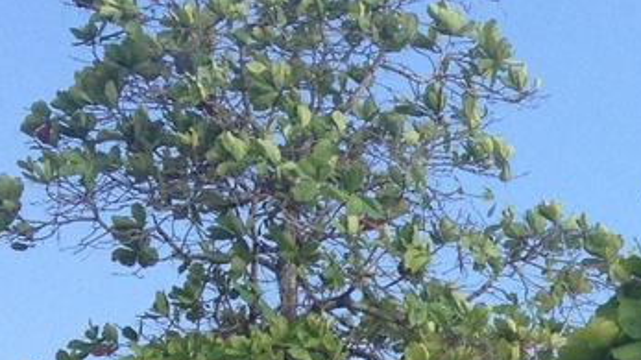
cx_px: 1079
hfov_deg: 11.5
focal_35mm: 176
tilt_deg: -0.3
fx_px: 2991
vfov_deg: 6.6
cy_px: 840
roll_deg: +0.4
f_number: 2.4
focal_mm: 4.28
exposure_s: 1/1151
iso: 50
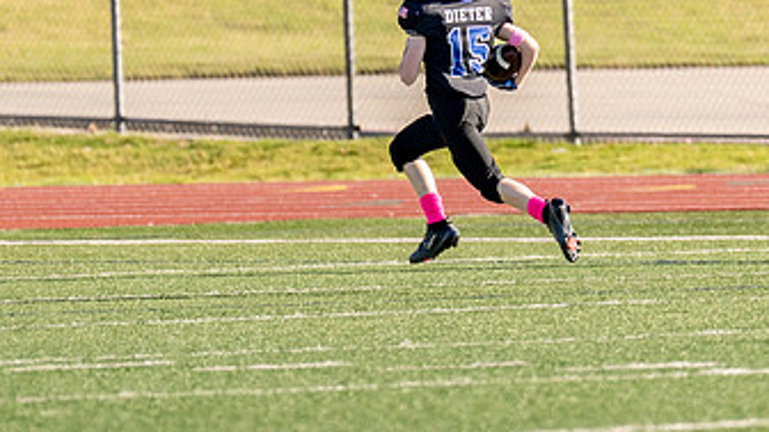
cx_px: 433
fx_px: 15762
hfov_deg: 2.8
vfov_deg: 1.6
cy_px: 140
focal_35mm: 773
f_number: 2.8
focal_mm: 200
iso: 160
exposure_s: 1/2000
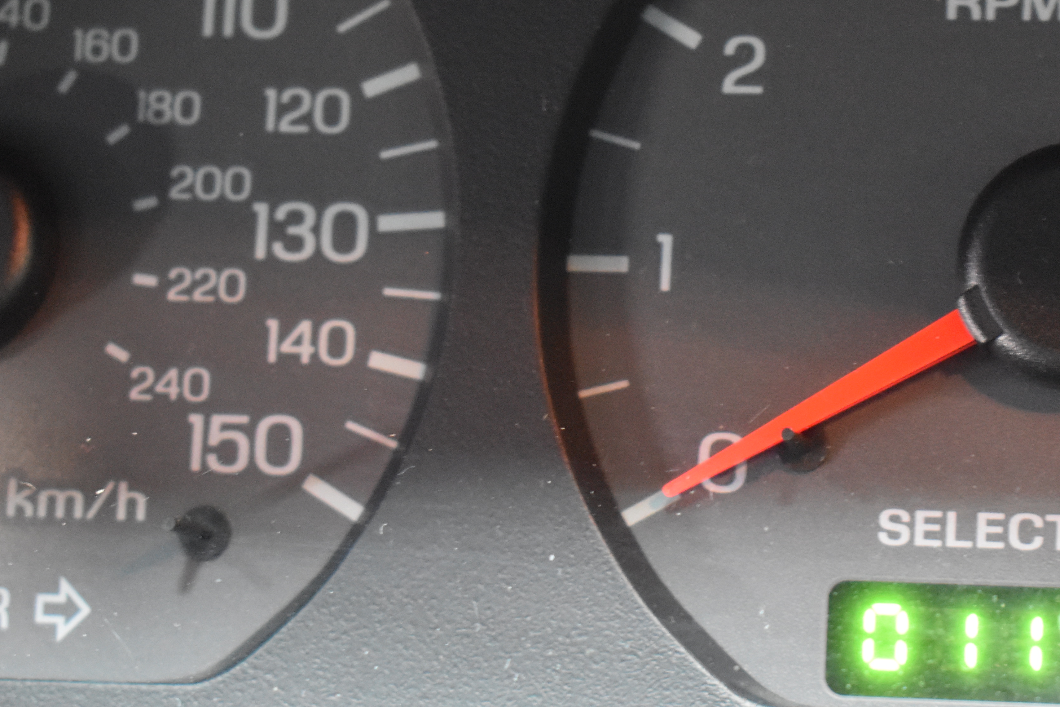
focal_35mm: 121
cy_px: 311
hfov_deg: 16.8
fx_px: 3563
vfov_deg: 11.3
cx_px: 807
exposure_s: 1/10
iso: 3200
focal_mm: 46
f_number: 5.3
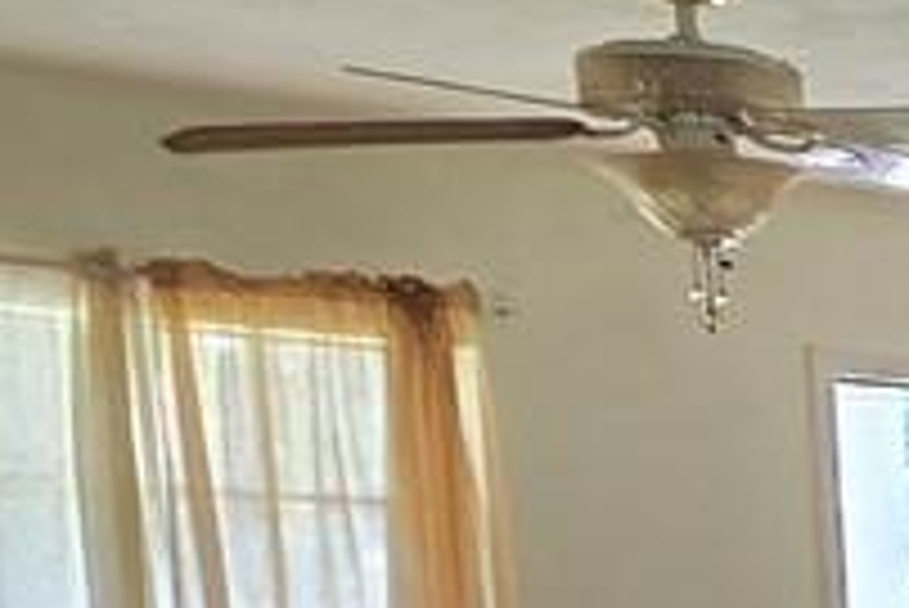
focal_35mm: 107
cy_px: 1018
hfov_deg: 11.0
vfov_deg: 12.0
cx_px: 2799
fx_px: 2704
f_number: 2.2
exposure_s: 1/60
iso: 64
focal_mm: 2.2
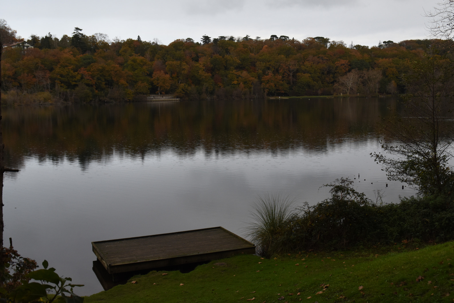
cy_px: 152
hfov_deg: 46.4
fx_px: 530
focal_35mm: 42
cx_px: 227
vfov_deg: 31.9
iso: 640
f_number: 6.3
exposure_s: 1/640
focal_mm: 28
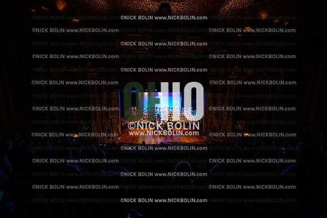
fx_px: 127
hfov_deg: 104.2
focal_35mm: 14
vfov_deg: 81.2
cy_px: 109
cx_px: 164
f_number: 4
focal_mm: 14
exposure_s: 1/160
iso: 8000
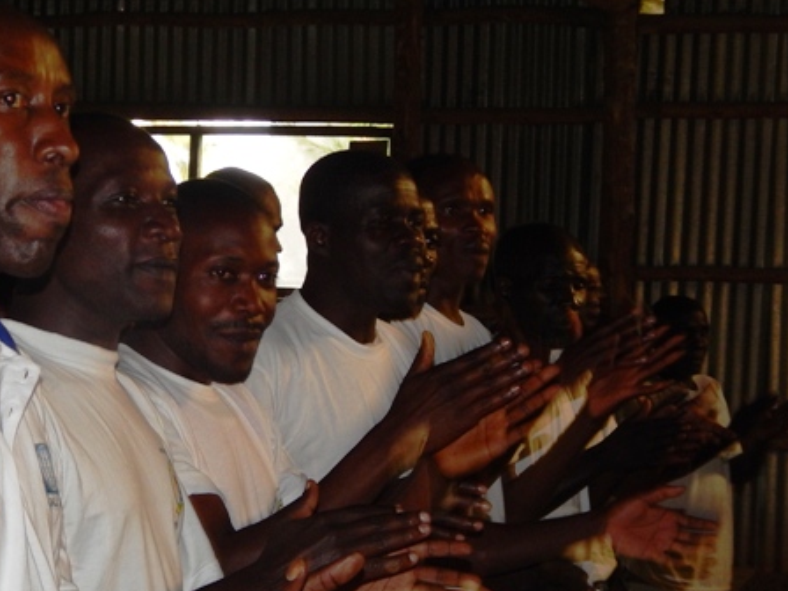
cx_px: 178
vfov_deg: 13.6
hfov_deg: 17.9
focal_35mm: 109
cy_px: 371
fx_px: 2481
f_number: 4
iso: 200
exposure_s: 1/30
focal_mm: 10.9
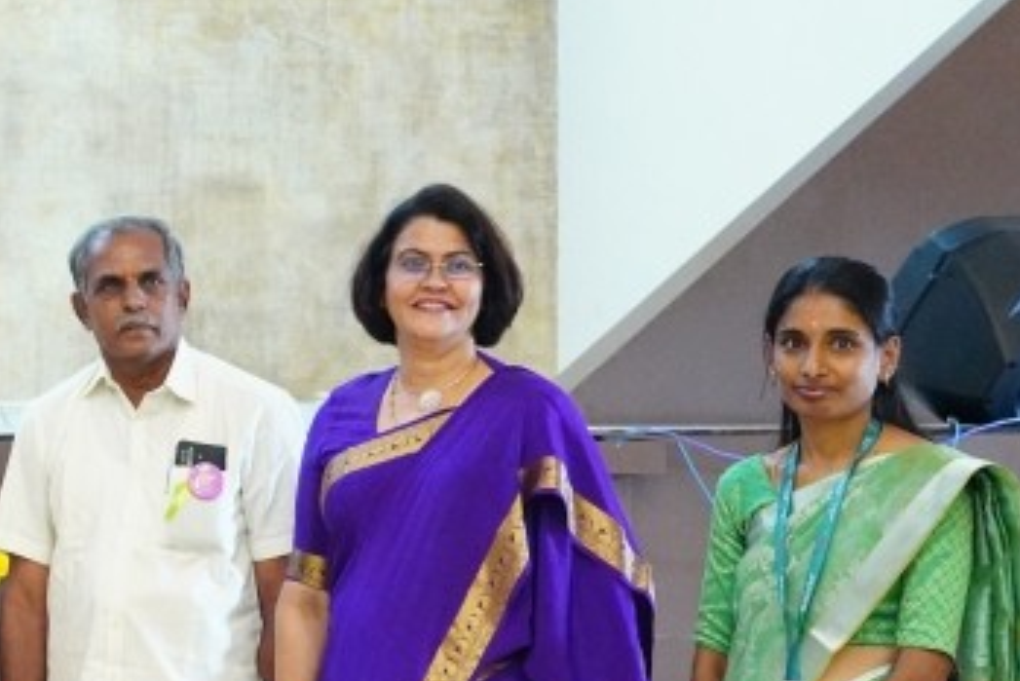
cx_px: -167
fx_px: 2494
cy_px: 460
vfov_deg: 15.5
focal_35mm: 88
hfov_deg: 21.6
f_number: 5
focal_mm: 30
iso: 10000
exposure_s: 1/100
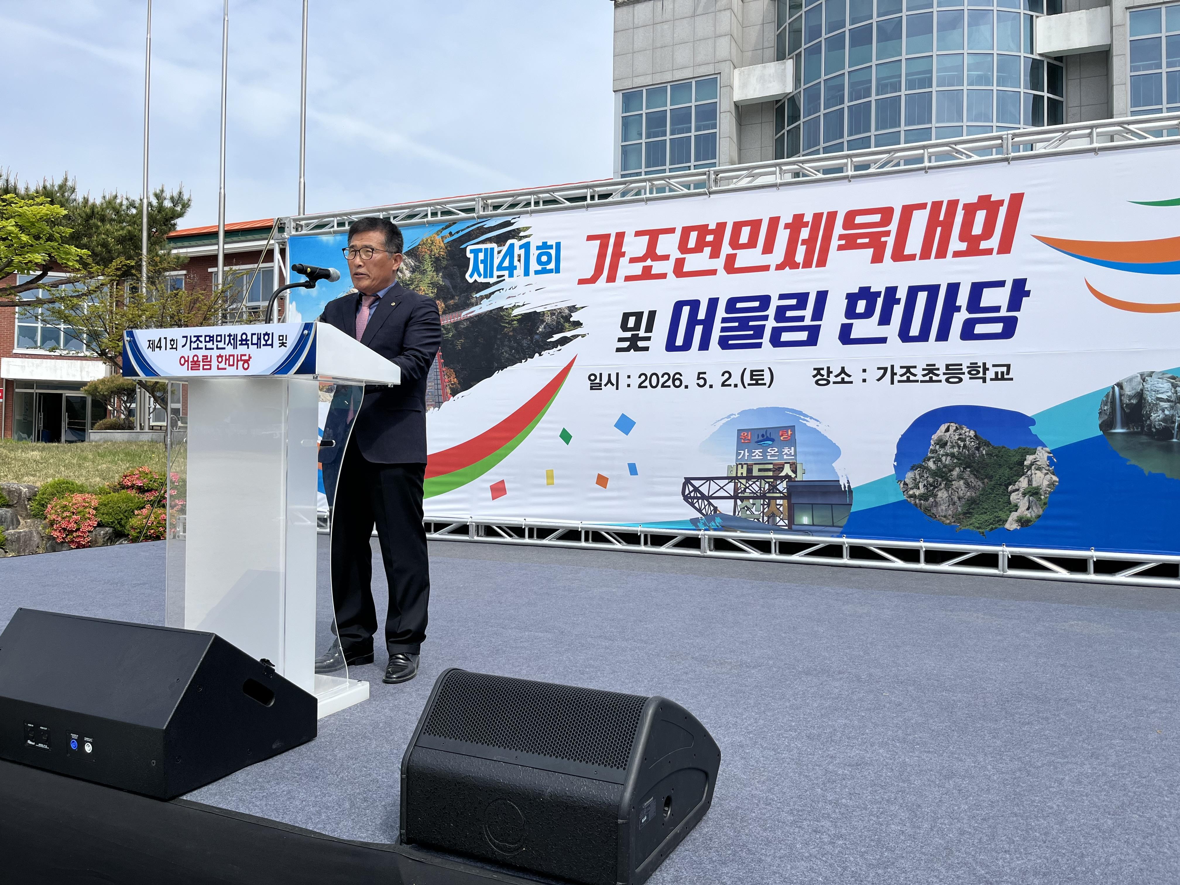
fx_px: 886
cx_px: 590
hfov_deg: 67.3
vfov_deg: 53.1
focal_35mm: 26
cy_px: 442
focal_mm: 5.1
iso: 50
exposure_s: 1/4310
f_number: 1.6
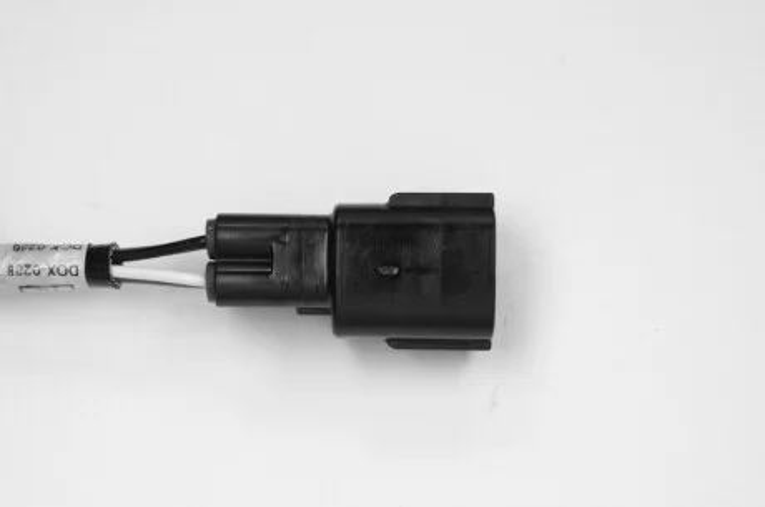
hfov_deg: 27.0
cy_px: 254
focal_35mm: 75
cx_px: 382
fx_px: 1591
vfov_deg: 18.1
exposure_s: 1/25
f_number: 9
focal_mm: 50
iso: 400
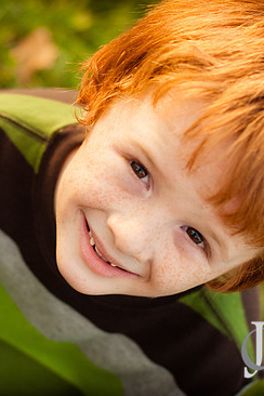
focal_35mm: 119
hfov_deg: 11.5
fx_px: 1309
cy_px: 194
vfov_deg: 17.2
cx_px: 91
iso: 250
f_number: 2.5
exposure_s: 1/500
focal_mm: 50
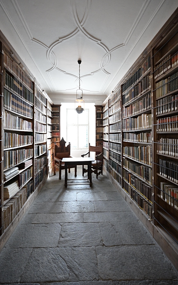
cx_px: 84
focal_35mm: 16
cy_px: 136
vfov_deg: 97.8
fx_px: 124
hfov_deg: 71.2
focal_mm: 14
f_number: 4
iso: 6400
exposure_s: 1/100
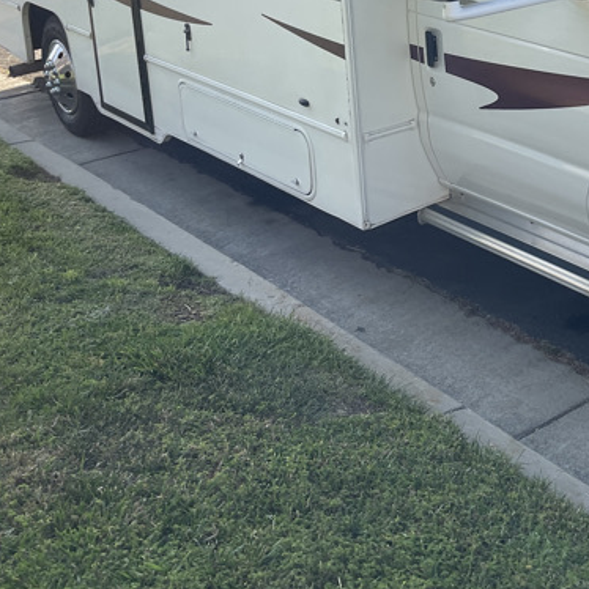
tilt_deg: -8.5
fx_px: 1213
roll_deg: +1.5
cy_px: 24
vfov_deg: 26.1
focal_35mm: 63
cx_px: 531
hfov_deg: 26.4
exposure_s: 1/894
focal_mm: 5.1
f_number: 1.6
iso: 32
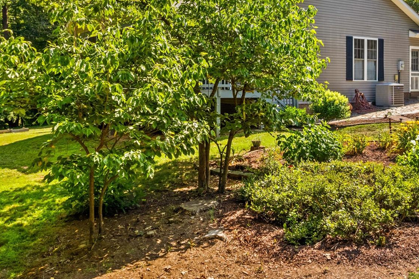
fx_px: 465
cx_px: 222
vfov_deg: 32.9
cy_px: 79
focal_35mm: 40
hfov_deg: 48.4
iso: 100
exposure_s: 1/640
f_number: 2.8
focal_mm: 8.38
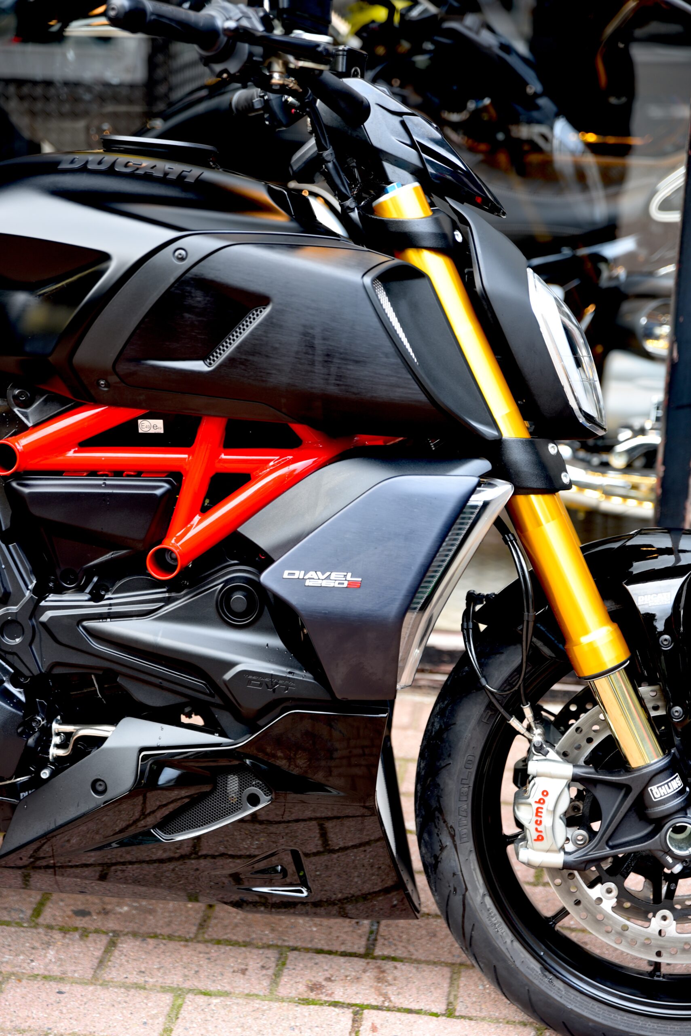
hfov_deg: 19.5
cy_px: 518
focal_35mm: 70
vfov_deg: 28.8
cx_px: 346
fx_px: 2013
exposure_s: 1/20
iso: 100
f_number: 2.8
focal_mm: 70
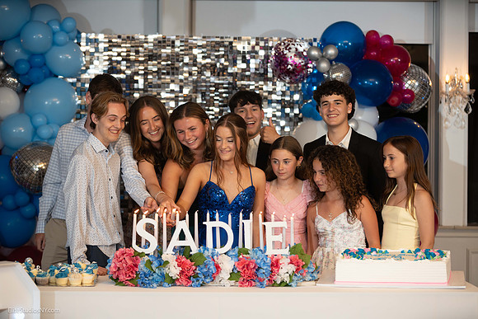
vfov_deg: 13.7
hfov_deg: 20.4
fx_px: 1328
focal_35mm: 100
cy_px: 160
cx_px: 239
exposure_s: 1/125
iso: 800
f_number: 2.8
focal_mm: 100
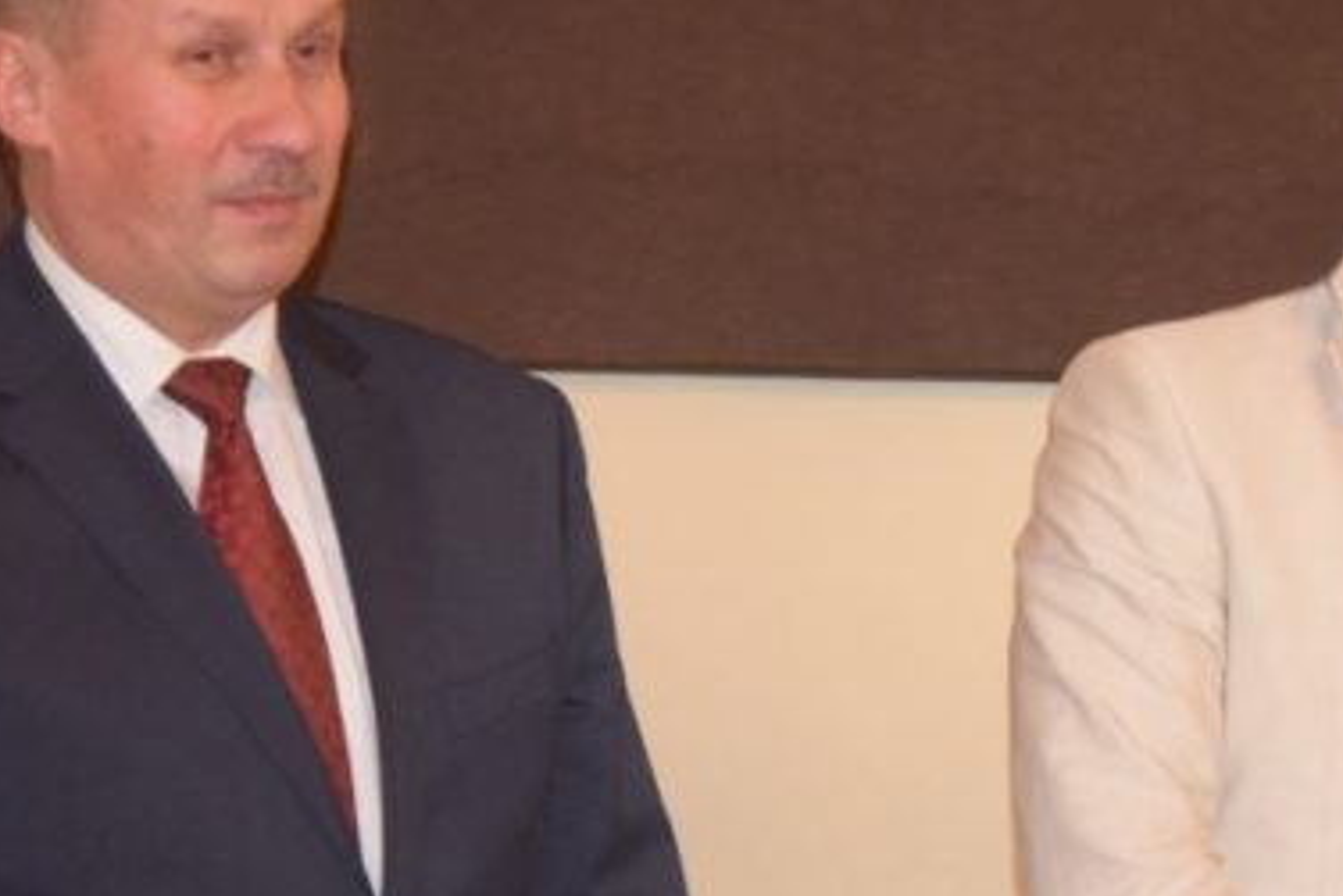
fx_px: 7090
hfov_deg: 10.7
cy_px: 510
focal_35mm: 190
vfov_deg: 7.2
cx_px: 1343
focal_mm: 62
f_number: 5.3
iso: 3200
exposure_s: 1/60
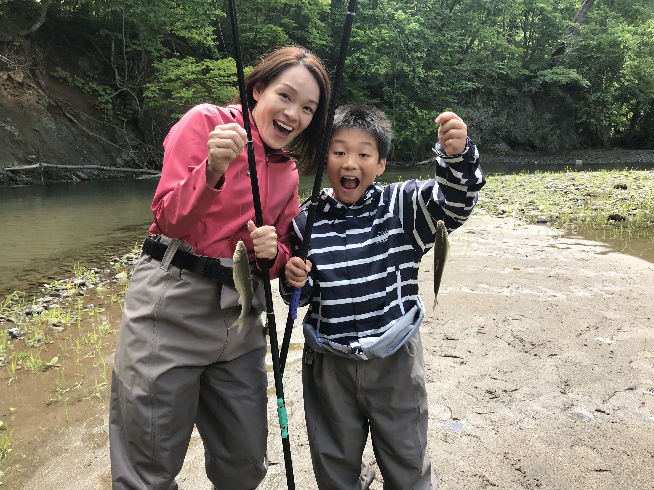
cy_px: 245
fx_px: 529
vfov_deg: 49.7
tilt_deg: -11.5
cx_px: 327
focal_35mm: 28
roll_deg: -0.5
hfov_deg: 63.4
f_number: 1.8
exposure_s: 1/237
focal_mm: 3.99
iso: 20
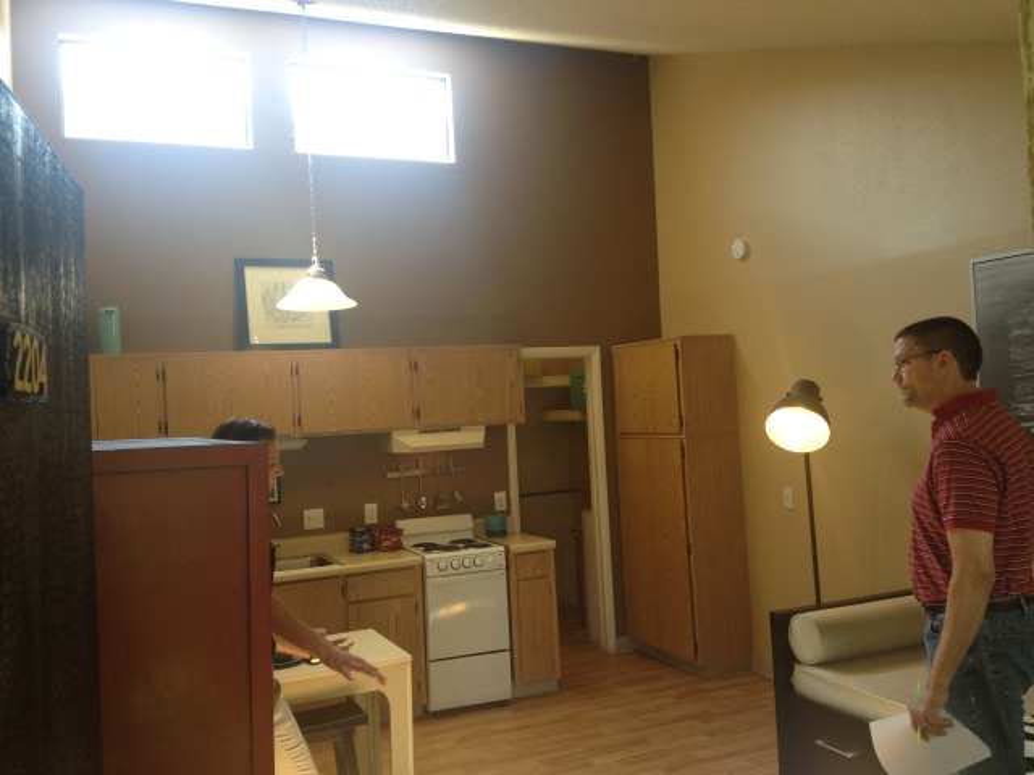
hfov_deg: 52.6
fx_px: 1045
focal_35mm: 35
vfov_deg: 40.7
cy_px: 388
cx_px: 517
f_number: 2.4
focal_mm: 4.28
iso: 64
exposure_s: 1/60
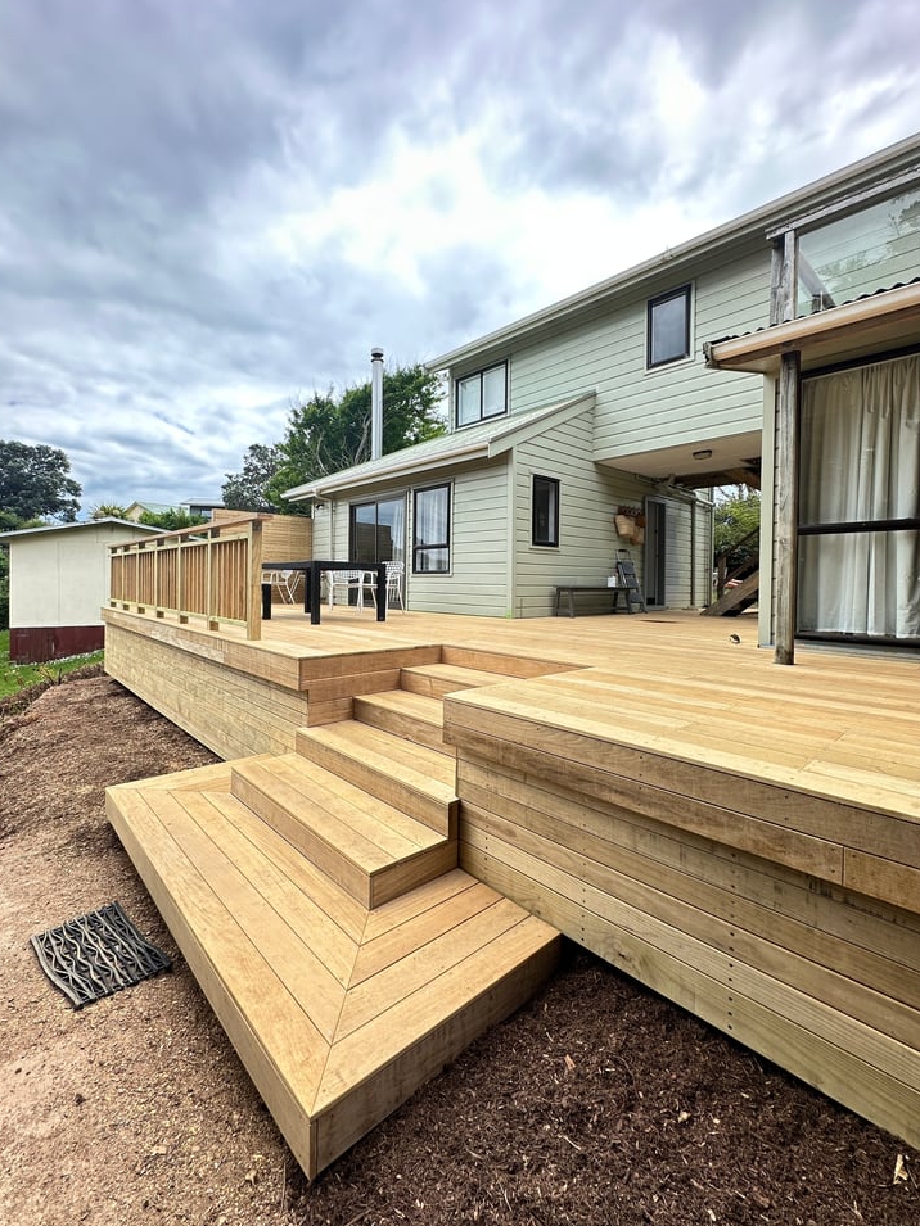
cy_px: 587
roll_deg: -2.0
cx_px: 434
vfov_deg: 98.1
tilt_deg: -0.4
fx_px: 532
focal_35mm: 15
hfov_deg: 81.7
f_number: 2.2
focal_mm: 2.22
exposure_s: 1/535
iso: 40
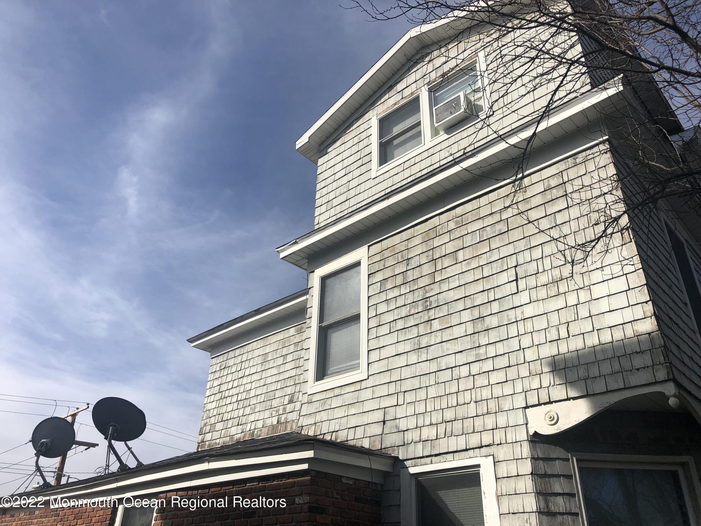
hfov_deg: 63.4
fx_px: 567
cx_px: 350
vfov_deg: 49.7
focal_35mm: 28
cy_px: 263
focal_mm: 4
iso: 20
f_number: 1.8
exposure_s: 1/3690
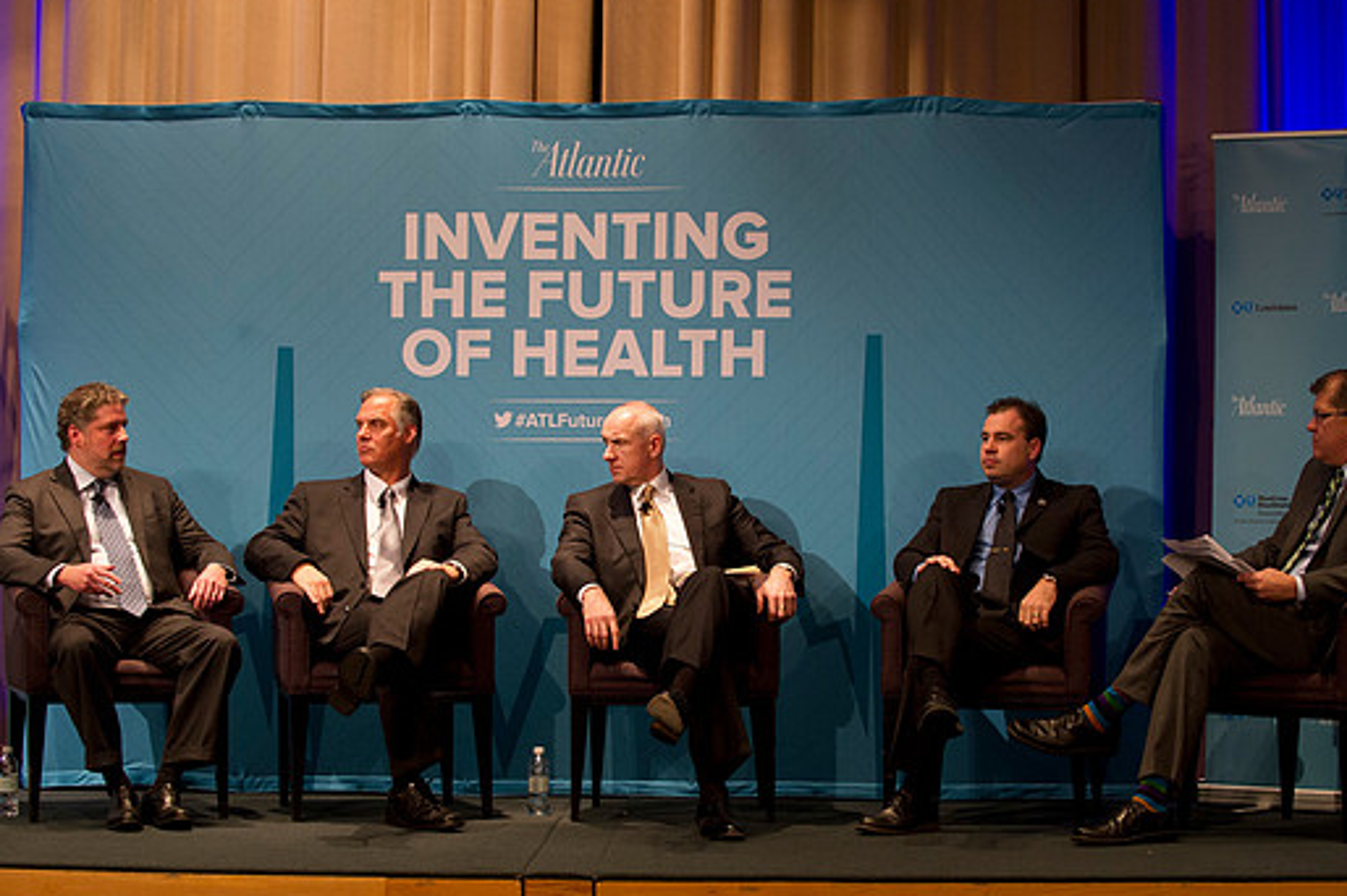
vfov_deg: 17.2
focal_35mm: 79
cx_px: 713
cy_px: 487
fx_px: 2954
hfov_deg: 25.7
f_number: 4
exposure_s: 1/125
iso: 2500
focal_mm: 70
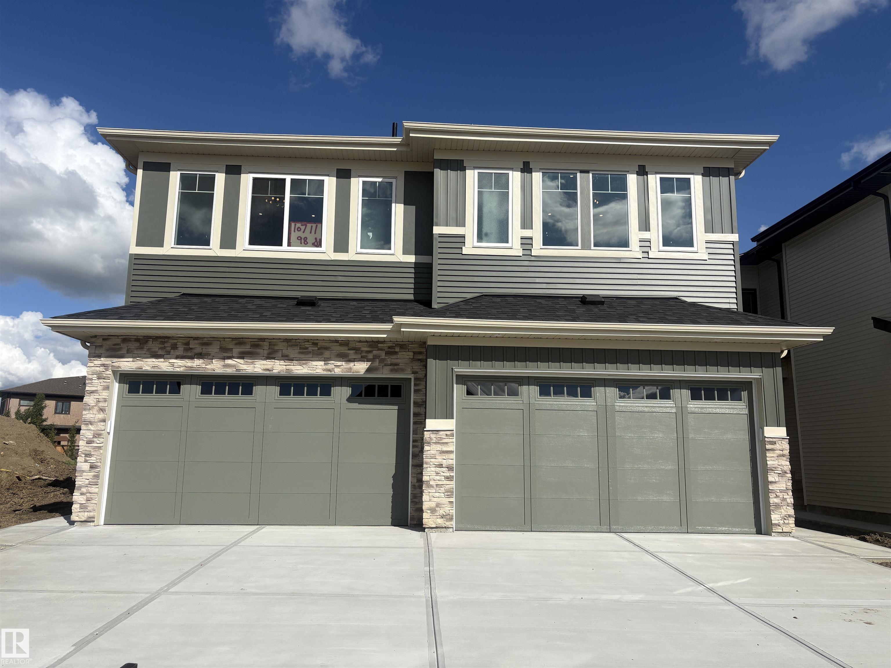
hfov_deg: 67.3
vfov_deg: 53.1
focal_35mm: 26
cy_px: 334
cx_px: 446
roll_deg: -1.0
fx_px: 669
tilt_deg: +9.2
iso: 50
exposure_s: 1/8850
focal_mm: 5.96
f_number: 1.6
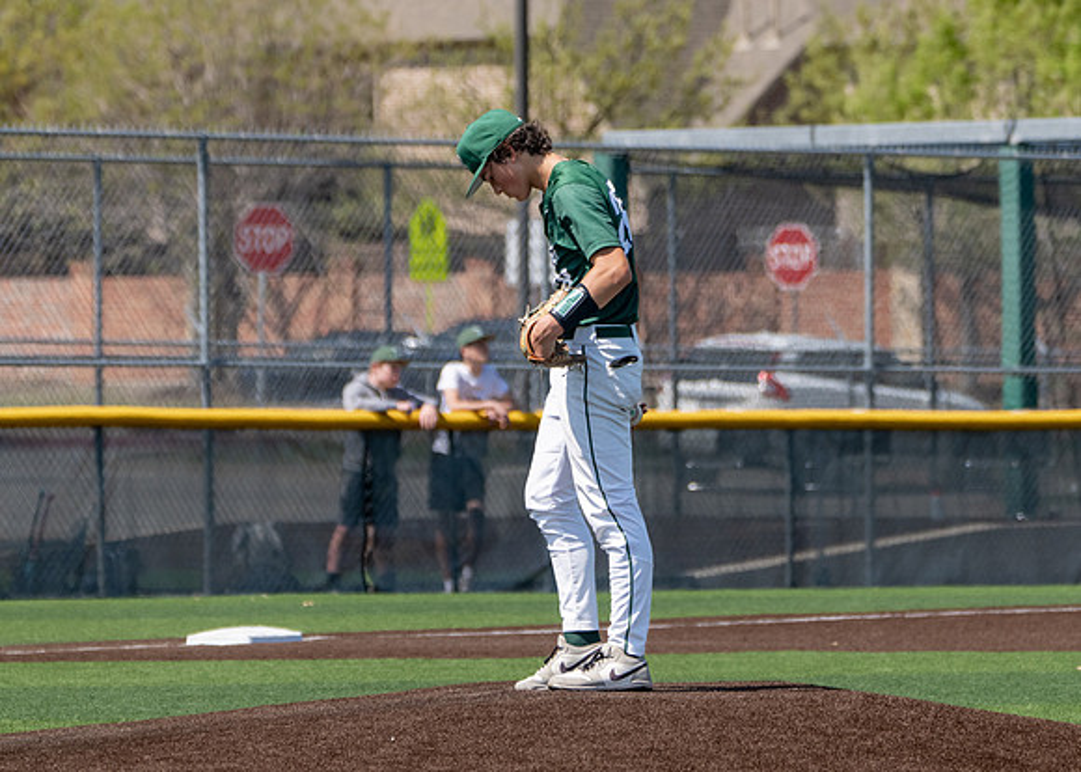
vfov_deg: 3.6
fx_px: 12299
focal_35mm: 401
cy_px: 353
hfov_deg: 5.0
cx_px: 541
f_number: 8
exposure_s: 1/2000
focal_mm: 277
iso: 640
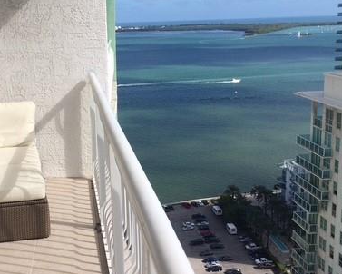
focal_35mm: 48
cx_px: 100
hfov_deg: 38.1
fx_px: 486
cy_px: 113
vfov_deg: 31.4
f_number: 2.2
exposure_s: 1/2564
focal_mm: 4.15
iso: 32
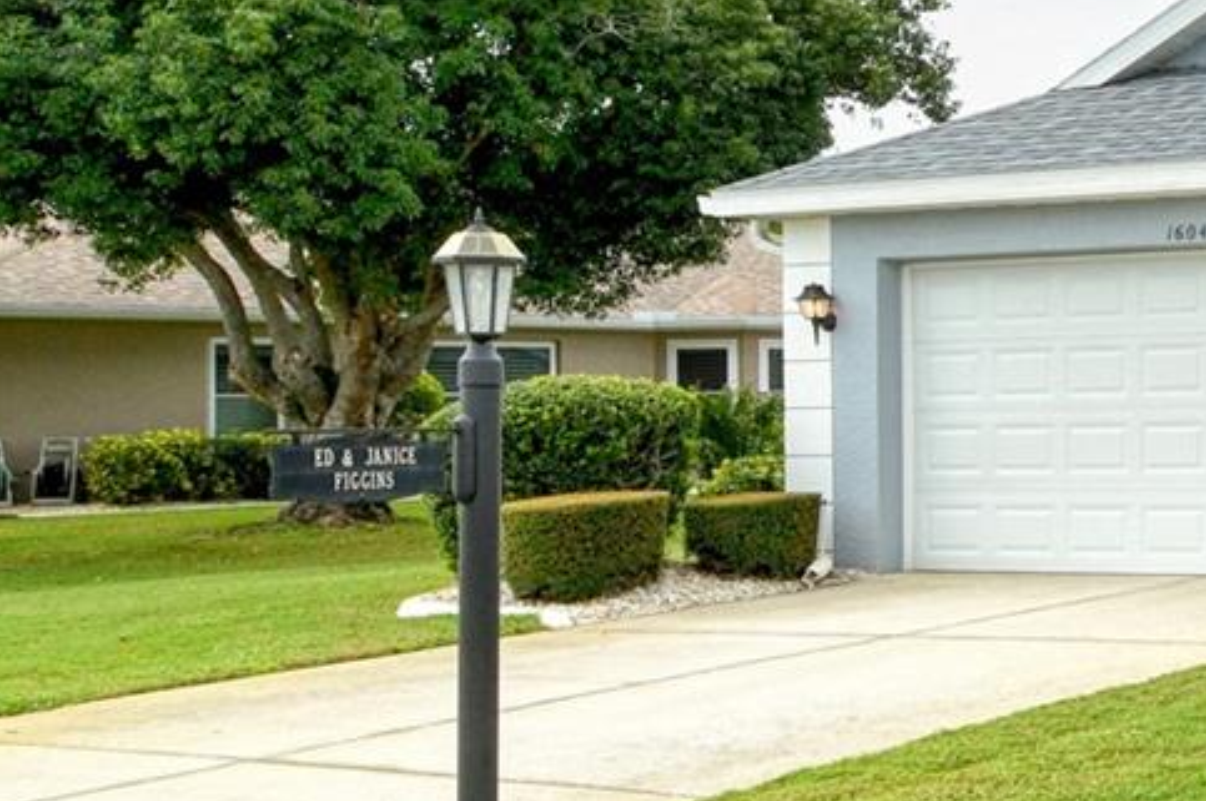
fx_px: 2108
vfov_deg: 21.5
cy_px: 387
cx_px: 1715
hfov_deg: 25.6
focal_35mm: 63
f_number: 16
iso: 640
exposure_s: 1/250
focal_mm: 13
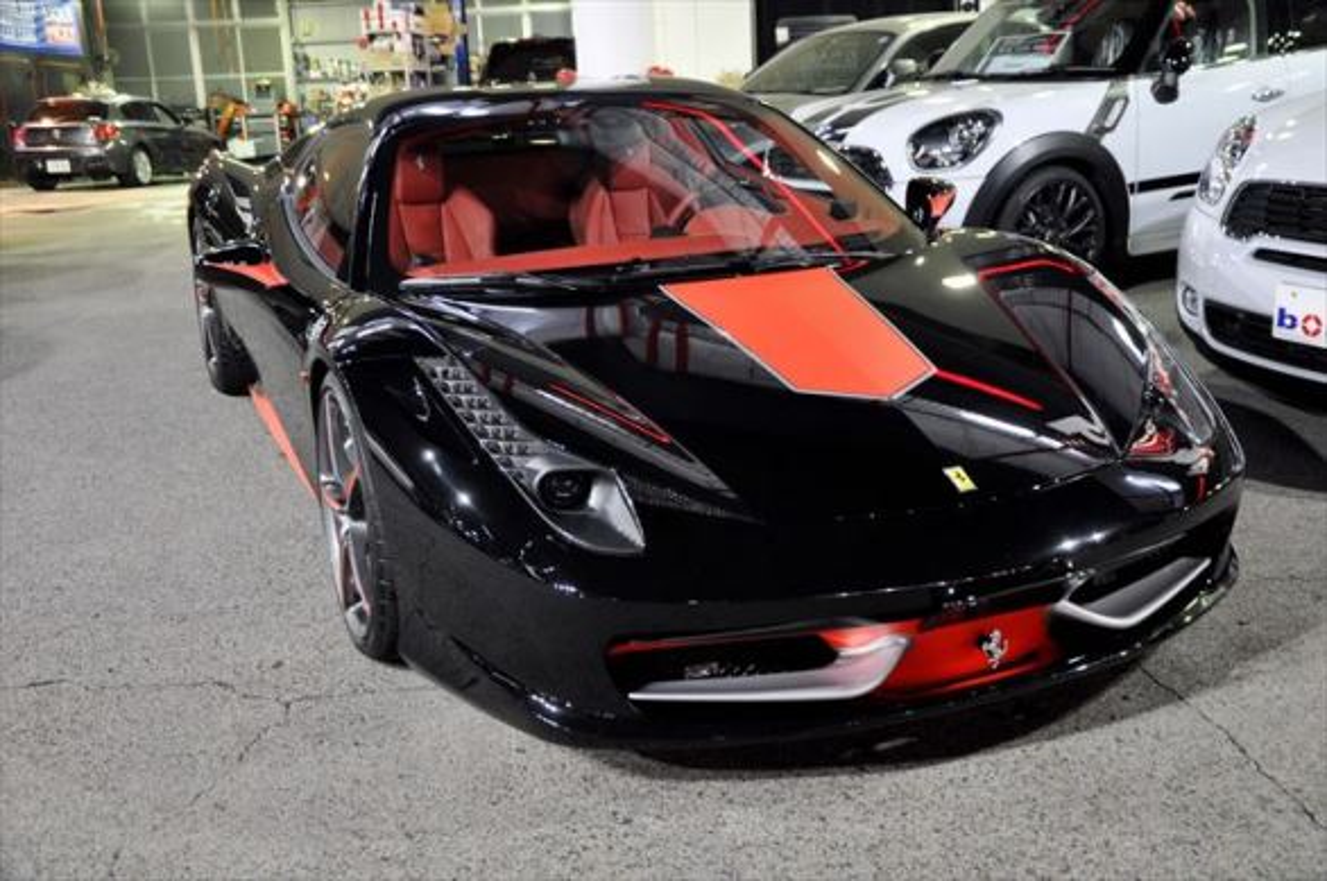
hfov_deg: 49.6
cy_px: 440
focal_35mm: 39
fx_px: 1436
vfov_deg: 34.1
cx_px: 664
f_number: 4
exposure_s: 1/15
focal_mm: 26
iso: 720
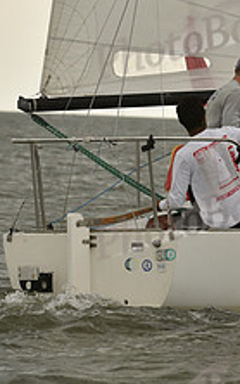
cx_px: 428
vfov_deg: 3.9
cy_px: 101
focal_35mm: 532
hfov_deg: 2.5
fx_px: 5560
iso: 400
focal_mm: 200
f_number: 7.1
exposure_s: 1/1250
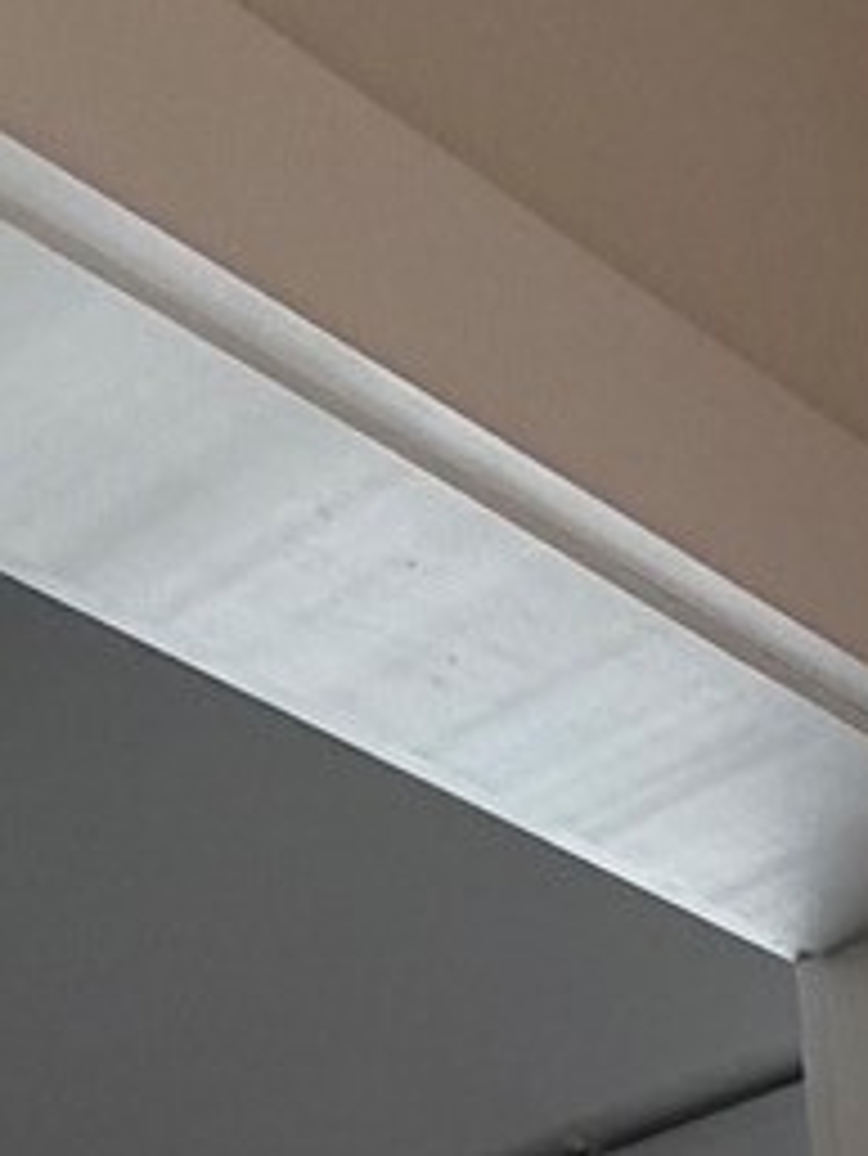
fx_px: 2906
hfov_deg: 14.4
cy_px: 2757
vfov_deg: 14.6
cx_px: 1687
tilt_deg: -6.5
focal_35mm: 87
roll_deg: +2.3
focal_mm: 2.22
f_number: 2.2
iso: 50
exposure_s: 1/121
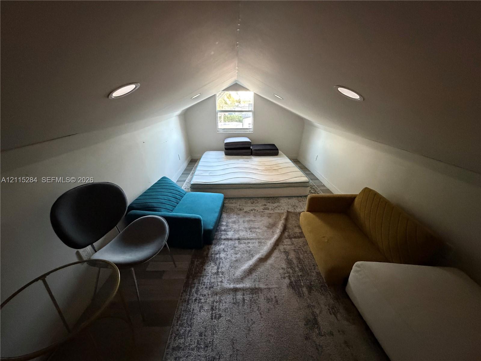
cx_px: 240
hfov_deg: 102.1
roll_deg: -1.1
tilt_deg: -22.5
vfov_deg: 85.7
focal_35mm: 14
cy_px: 180
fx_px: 195
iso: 1250
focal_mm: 2.22
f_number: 2.2
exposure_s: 1/40
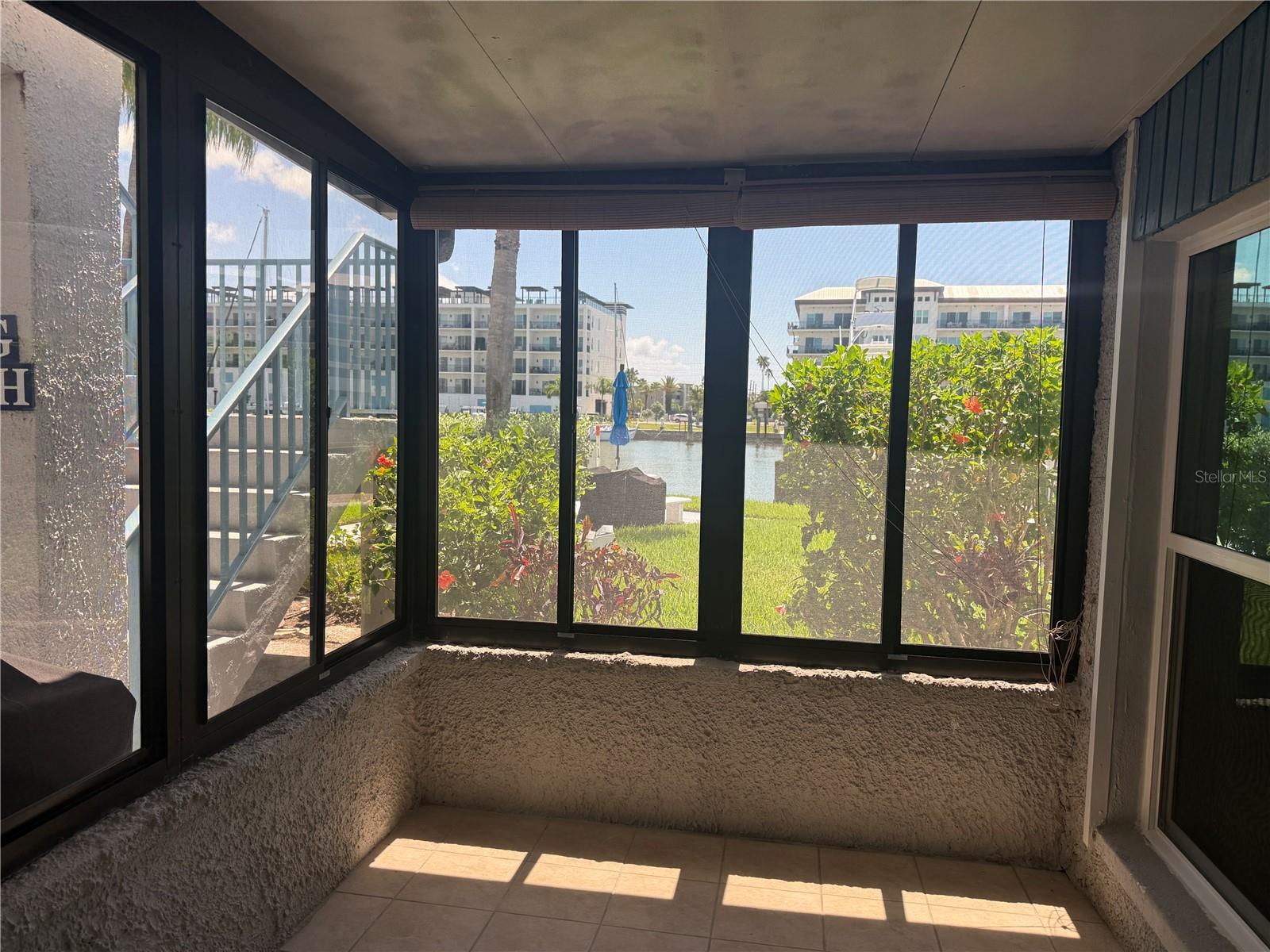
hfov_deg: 71.6
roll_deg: -1.6
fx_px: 881
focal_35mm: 24
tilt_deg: -5.0
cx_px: 635
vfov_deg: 56.8
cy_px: 476
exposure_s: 1/602
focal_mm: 6.76
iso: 100
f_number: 1.78
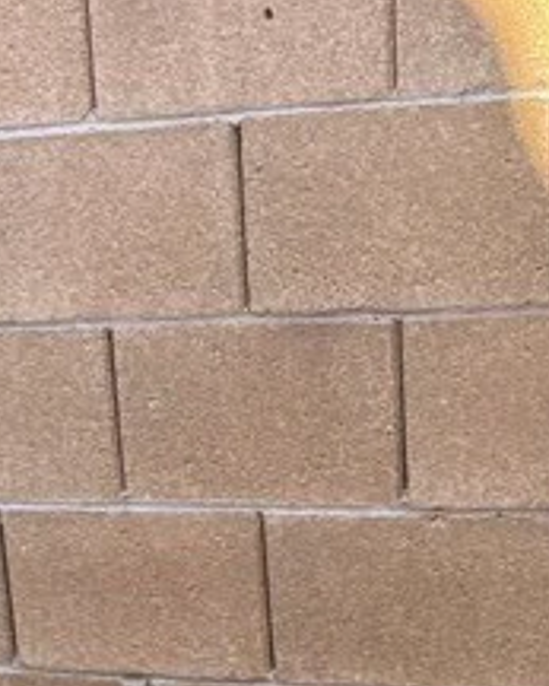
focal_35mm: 111
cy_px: 1594
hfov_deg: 13.8
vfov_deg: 13.3
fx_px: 2253
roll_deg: +1.9
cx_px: 406
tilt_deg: -29.2
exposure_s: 1/178
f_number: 1.78
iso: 64
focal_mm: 6.76
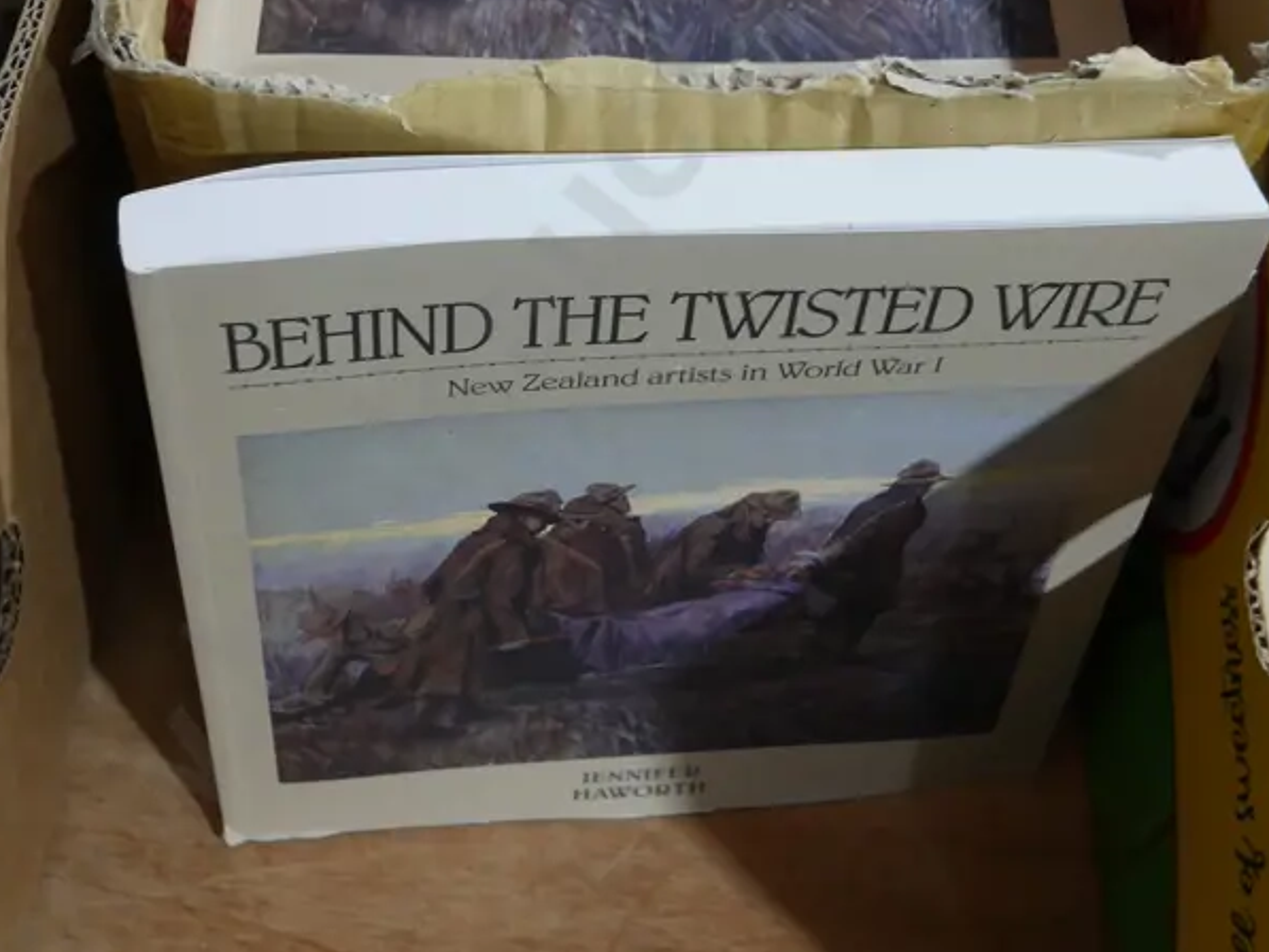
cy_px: 219
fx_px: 1760
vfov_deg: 29.7
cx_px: 599
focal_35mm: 48
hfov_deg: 39.6
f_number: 3.5
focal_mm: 14
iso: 640
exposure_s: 1/60
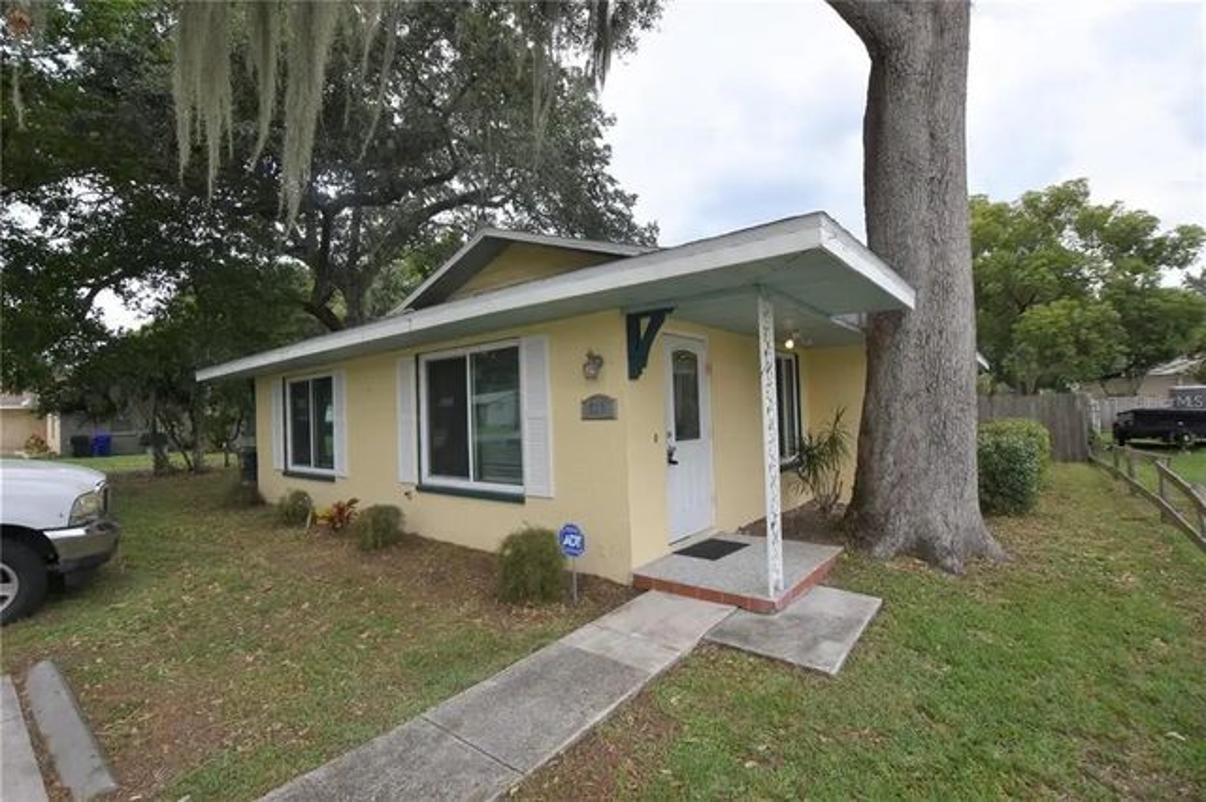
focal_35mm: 15
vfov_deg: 77.3
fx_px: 502
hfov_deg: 100.4
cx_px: 603
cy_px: 401
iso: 280
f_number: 8
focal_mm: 10
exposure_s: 1/500
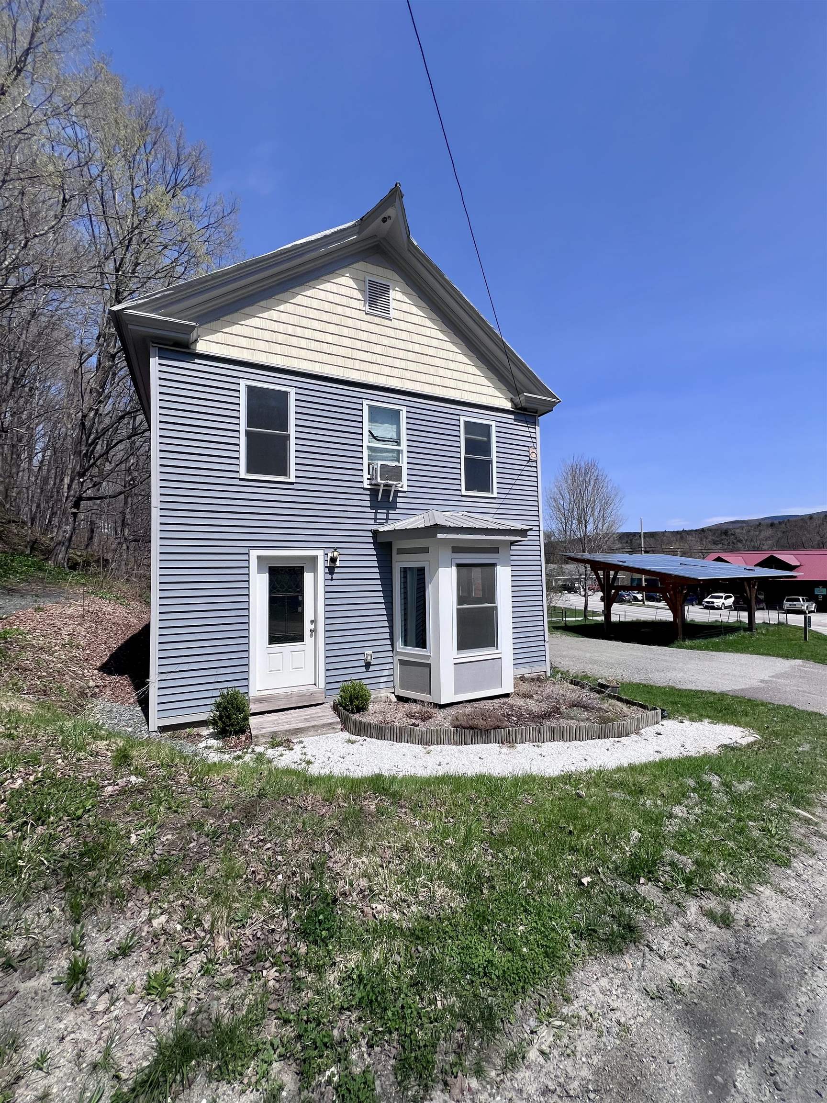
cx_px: 414
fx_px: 414
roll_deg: +1.0
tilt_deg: +2.9
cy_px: 552
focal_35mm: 13
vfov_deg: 106.2
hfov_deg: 89.9
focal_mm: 1.57
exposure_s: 1/3311
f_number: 1.8
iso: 32
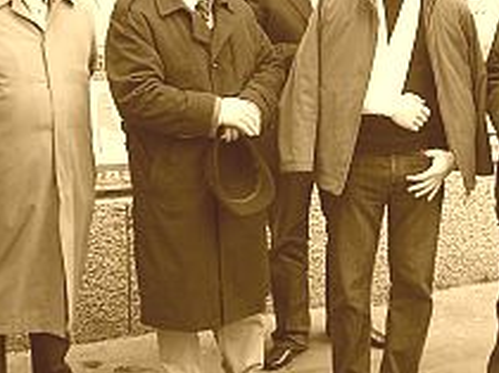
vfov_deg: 20.1
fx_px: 1051
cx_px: 299
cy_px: 131
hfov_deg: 26.7
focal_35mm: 73
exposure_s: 1/125
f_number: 2.7
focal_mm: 5.6
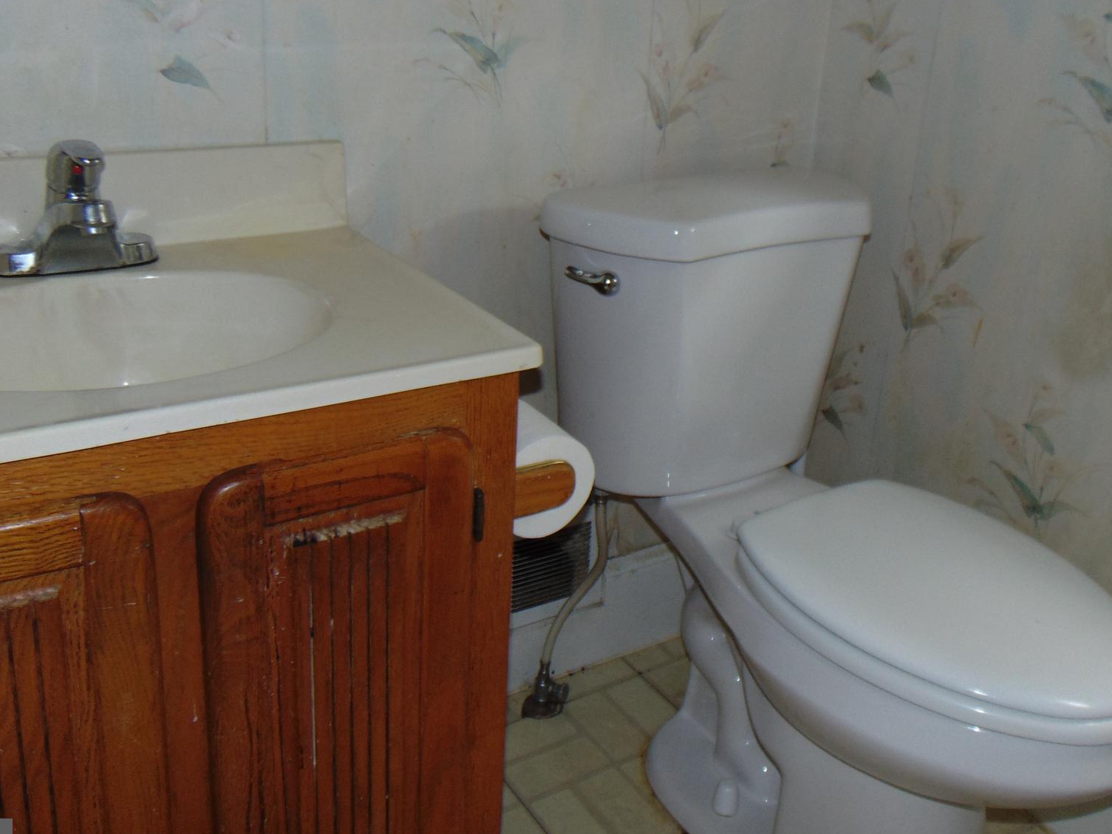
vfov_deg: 41.5
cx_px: 584
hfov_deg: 53.9
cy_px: 312
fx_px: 1092
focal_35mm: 34
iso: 80
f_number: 3
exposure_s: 1/30
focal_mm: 4.5
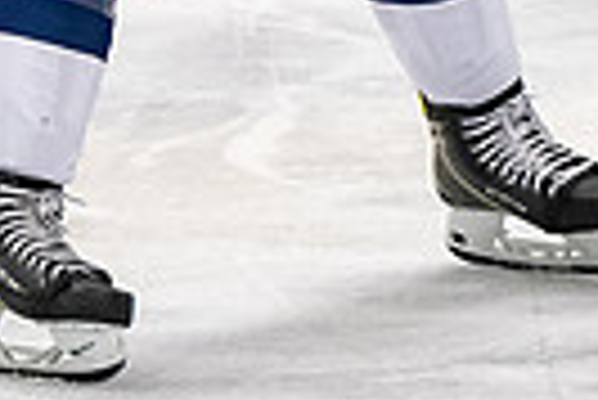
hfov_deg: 2.2
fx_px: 15648
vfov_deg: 1.5
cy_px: -421
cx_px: 711
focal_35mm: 941
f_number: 3.2
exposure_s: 1/800
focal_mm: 122
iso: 2500
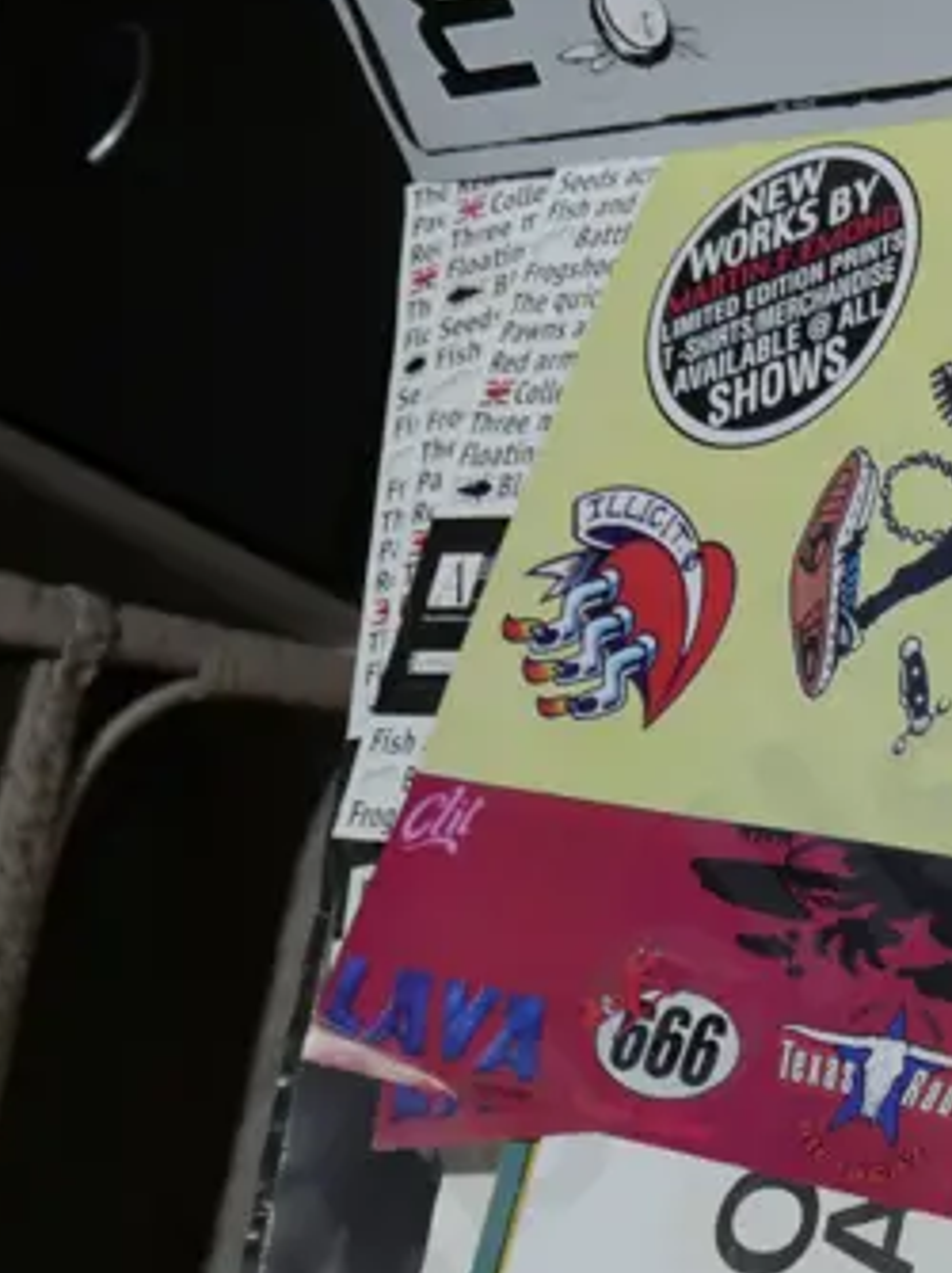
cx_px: 1279
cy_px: 555
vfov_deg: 22.8
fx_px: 3158
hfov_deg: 16.1
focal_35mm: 86
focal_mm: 14
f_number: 4.5
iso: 200
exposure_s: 1/160
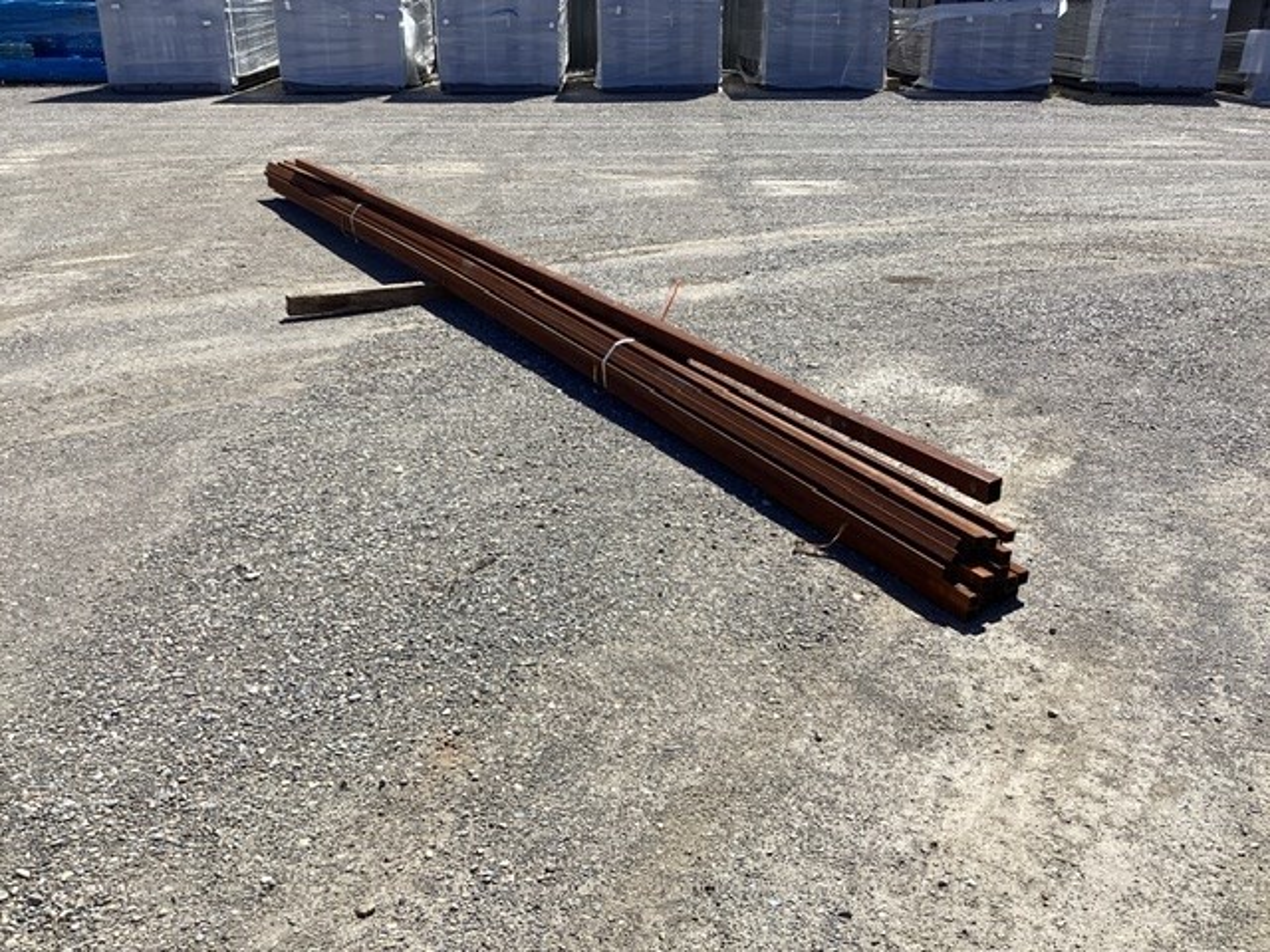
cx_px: 635
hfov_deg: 58.4
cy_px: 476
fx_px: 1137
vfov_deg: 45.4
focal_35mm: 31
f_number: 2.4
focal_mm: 3.3
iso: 25
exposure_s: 1/1508
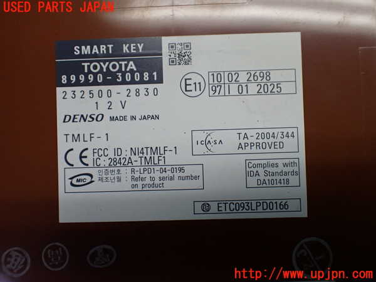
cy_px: 141
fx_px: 326
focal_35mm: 30
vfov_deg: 46.8
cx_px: 188
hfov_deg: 60.0
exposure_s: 1/125
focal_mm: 5.4
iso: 200
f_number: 2.3
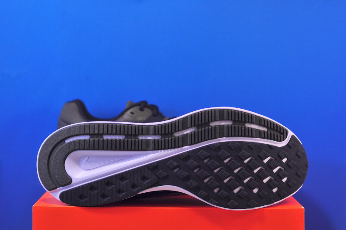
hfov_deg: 27.0
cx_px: 173
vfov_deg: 18.1
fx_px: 720
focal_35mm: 75
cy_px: 115
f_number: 2.5
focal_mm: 50
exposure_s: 1/320
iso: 250
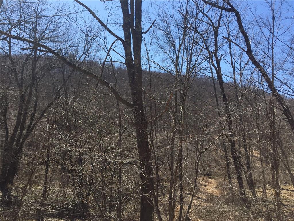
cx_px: 147
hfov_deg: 61.7
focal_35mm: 29
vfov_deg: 48.2
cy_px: 110
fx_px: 246
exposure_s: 1/1464
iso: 32
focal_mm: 4.15
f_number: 2.2
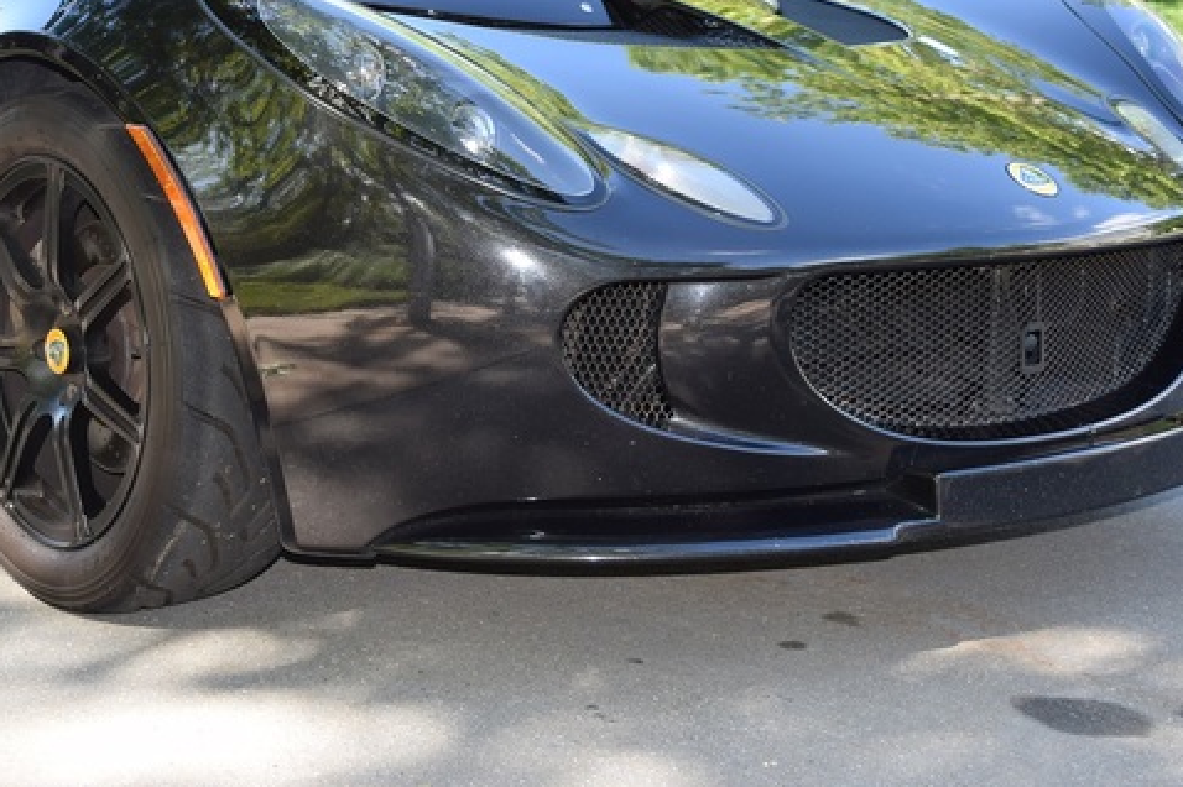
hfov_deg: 29.4
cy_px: 174
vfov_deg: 19.9
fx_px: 2228
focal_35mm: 68
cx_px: 351
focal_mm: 27
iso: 180
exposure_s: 1/125
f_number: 5.6
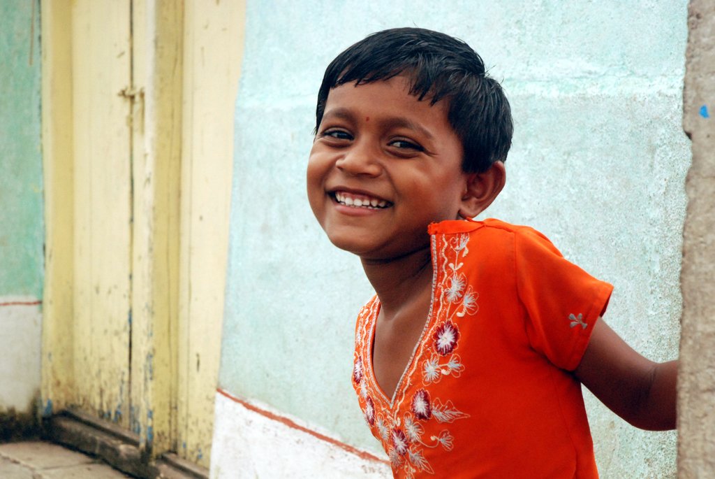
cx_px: 358
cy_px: 240
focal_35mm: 78
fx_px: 1551
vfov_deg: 17.5
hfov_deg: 26.0
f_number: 10
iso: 1600
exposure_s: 1/400
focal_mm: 52
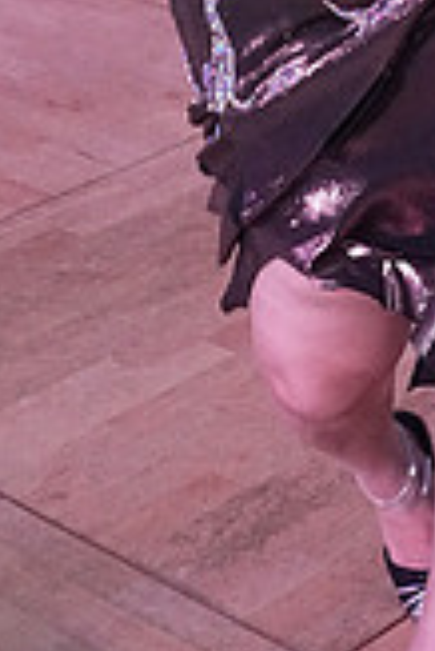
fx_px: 2315
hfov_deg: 10.5
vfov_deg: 14.9
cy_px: -316
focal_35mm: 128
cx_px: 597
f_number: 8
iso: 3200
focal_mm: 24
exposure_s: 1/250
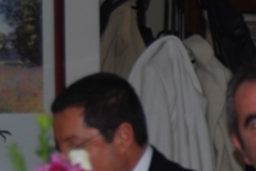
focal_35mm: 200
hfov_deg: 10.0
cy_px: 140
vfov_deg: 6.9
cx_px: 363
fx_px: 1423
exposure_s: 1/160
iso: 100
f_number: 5
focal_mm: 40
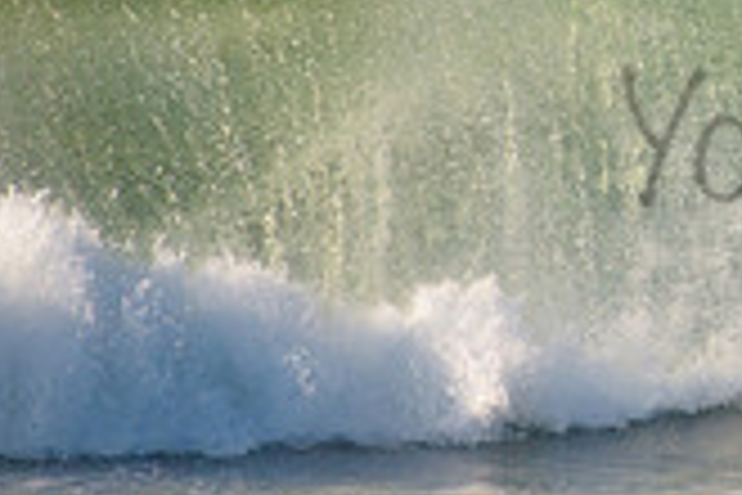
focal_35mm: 1758
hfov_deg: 1.2
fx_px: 36231
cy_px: 97
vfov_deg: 0.8
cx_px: 1084
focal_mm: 500
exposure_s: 1/1600
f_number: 5.6
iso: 200
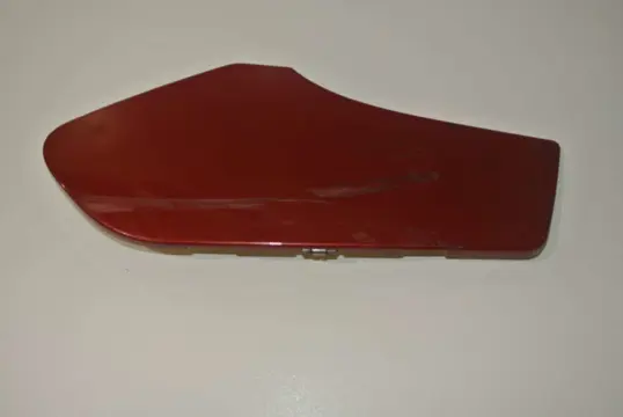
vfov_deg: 36.0
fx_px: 641
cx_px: 312
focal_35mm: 37
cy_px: 208
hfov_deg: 51.8
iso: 200
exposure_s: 1/60
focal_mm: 14
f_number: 4
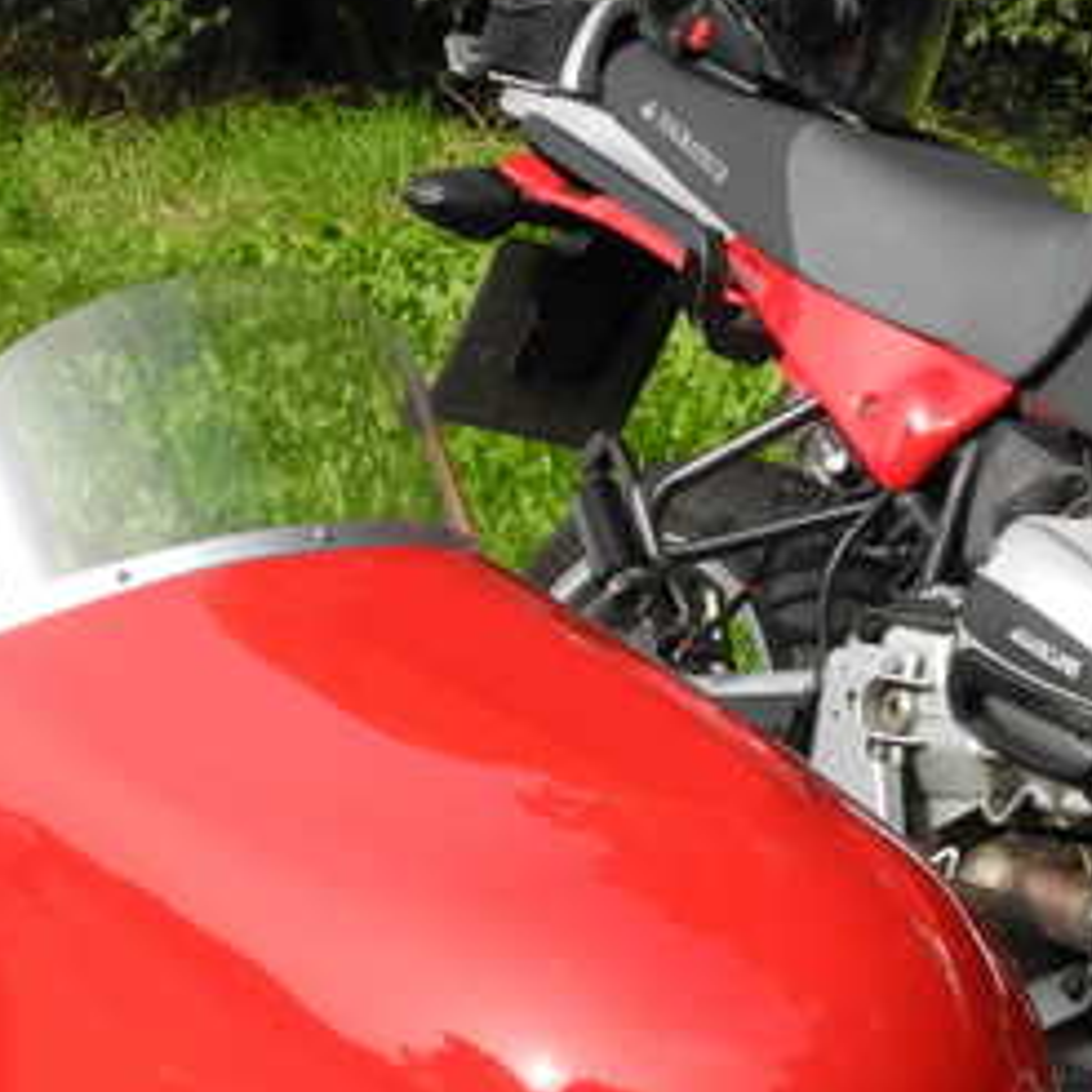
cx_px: 835
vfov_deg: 11.1
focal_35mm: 158
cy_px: 550
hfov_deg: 11.0
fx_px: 5639
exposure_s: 1/640
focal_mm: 11.8
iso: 100
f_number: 3.5
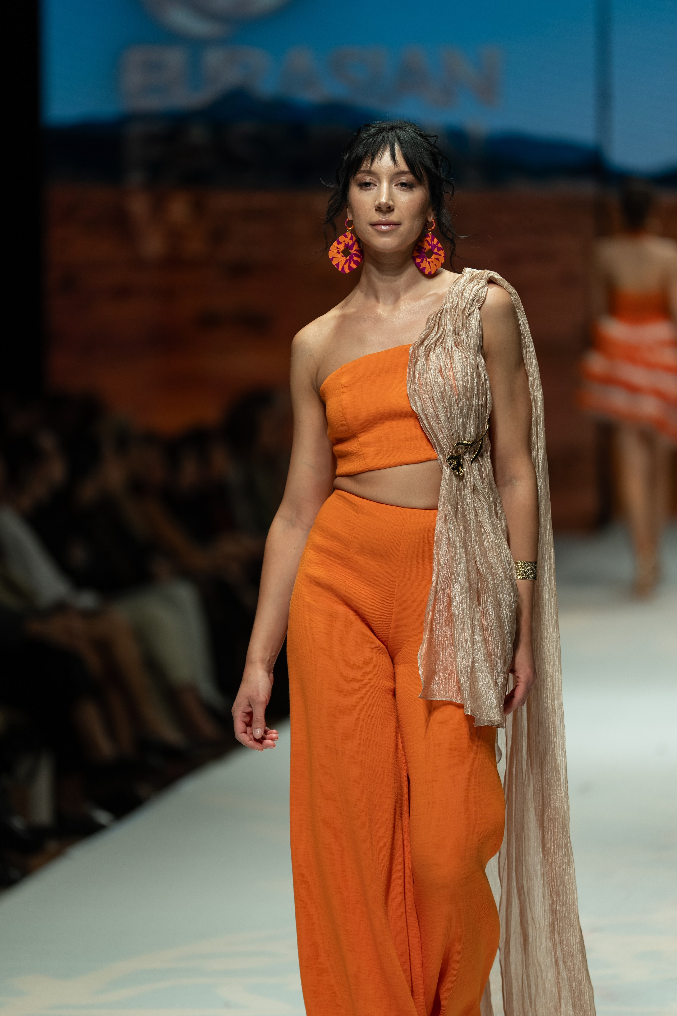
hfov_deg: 6.9
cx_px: 338
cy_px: 508
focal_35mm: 200
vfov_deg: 10.3
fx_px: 5641
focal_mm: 200
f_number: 2.8
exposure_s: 1/400
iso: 200
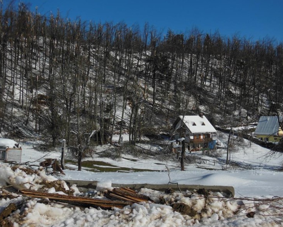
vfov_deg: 31.5
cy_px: 114
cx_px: 143
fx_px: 402
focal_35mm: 48
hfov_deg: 38.8
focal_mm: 8
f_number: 8.8
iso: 125
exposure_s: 1/500
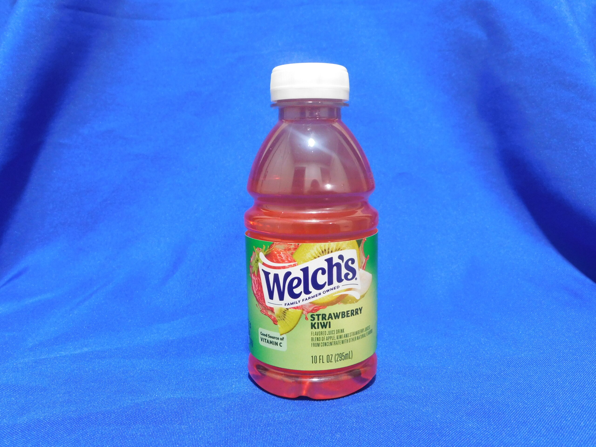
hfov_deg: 60.0
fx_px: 517
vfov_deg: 46.8
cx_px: 298
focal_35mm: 30
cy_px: 224
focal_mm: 5.3
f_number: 3.2
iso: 400
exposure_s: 1/8
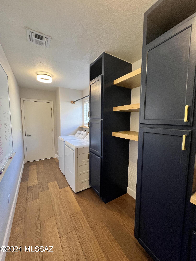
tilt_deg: -4.2
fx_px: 98
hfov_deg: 89.9
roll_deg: -0.1
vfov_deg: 106.2
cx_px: 98
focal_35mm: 13
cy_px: 130
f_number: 1.8
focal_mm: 1.57
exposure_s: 1/60
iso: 125
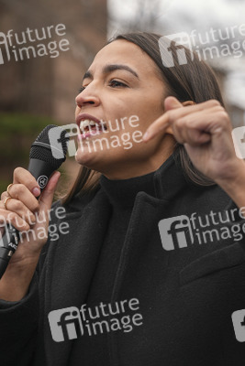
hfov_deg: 13.7
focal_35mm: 100
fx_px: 1020
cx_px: 122
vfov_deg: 20.4
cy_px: 183
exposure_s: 1/1000
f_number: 5.6
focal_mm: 100
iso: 320
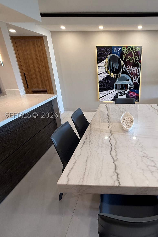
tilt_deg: -21.6
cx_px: 121
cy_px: 115
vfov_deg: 84.0
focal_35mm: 20
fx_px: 132
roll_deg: -0.1
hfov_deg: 58.4
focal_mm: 2.22
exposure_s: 1/120
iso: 250
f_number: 2.2
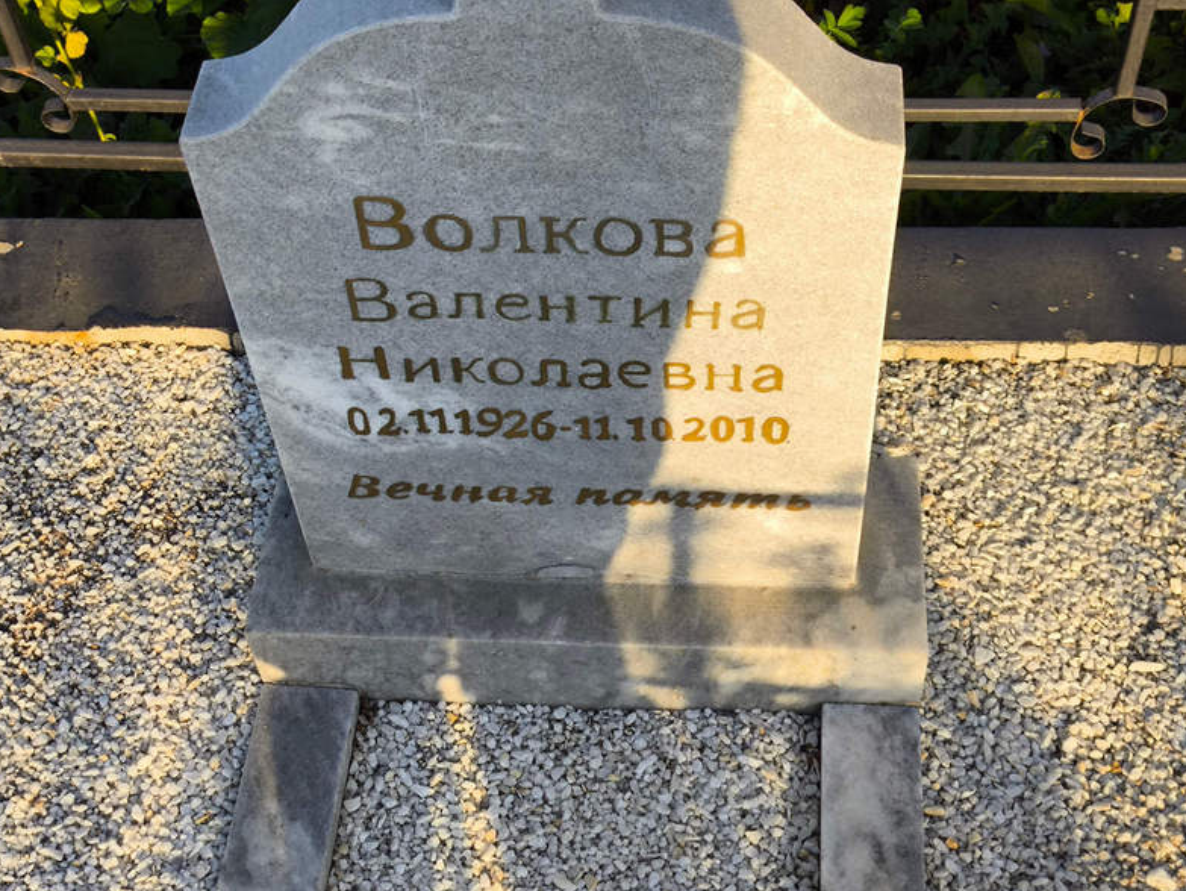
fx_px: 1748
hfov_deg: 37.5
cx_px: 599
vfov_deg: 28.6
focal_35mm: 51
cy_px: 453
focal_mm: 4.71
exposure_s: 1/690
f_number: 1.7
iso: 50
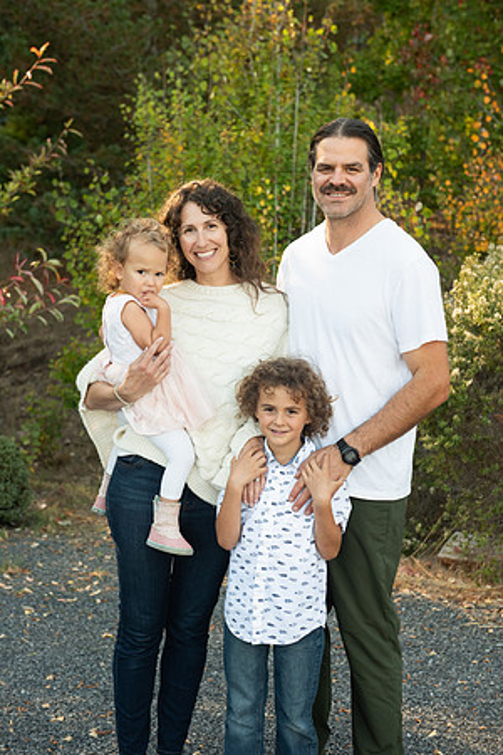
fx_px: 1257
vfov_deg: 33.4
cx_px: 252
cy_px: 378
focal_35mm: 60
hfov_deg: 22.6
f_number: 4.5
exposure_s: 1/400
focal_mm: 60
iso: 640
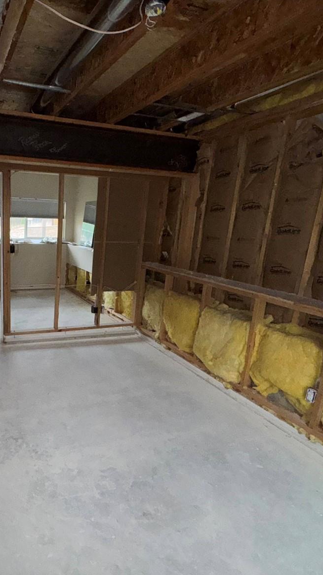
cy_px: 296
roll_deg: -2.3
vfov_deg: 83.8
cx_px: 55
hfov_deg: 49.7
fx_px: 320
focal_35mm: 21
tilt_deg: -14.0
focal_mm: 2.22
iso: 200
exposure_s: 1/60
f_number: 2.2
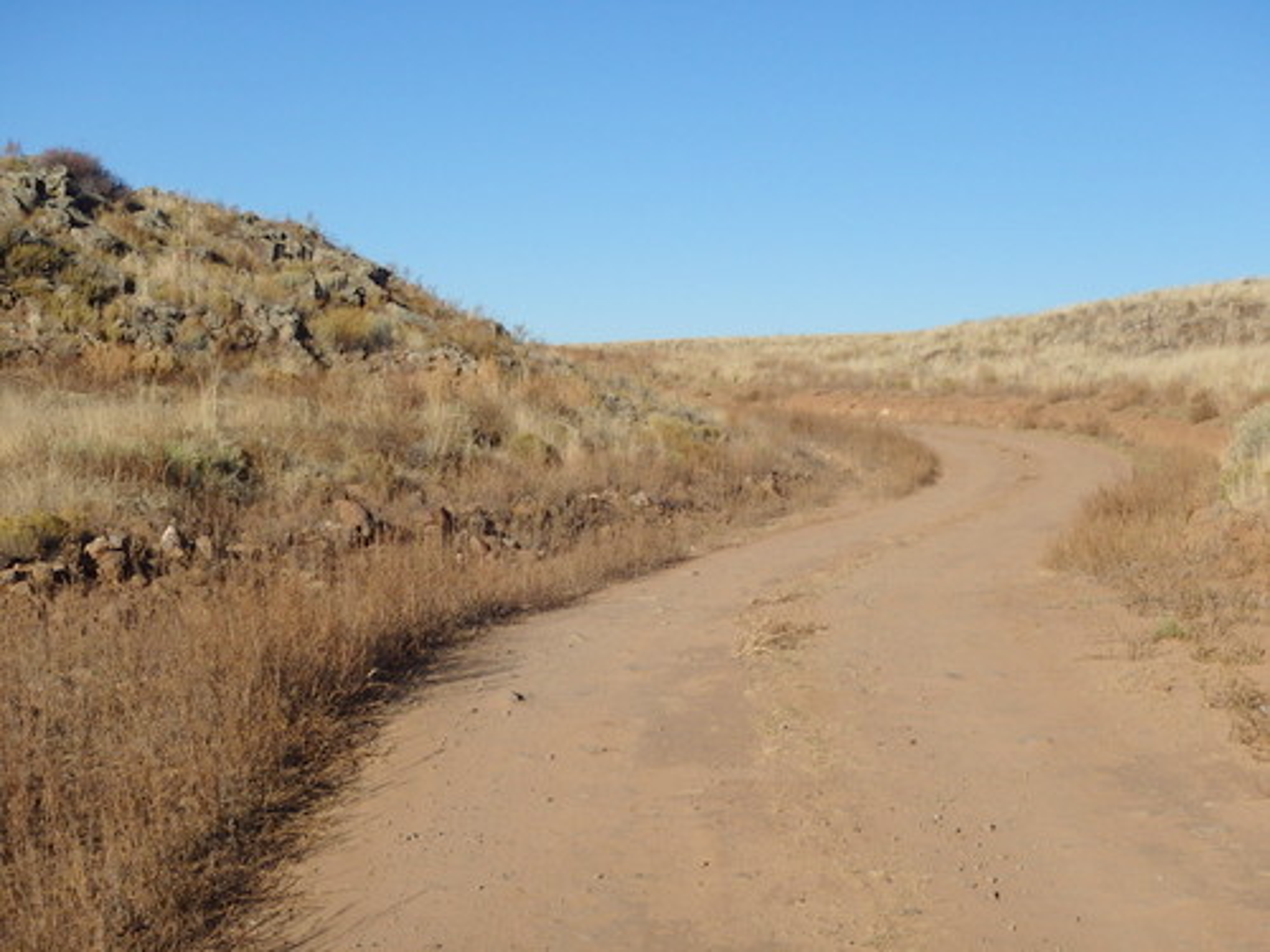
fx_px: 2055
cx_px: 635
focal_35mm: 56
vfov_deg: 26.1
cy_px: 476
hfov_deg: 34.3
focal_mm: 10
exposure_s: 1/125
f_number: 14
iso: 125
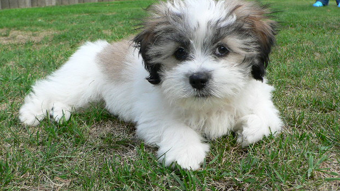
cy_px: 106
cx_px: 167
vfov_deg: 30.4
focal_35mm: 39
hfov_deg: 51.6
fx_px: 352
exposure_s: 1/125
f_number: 2.8
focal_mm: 4.6
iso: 80
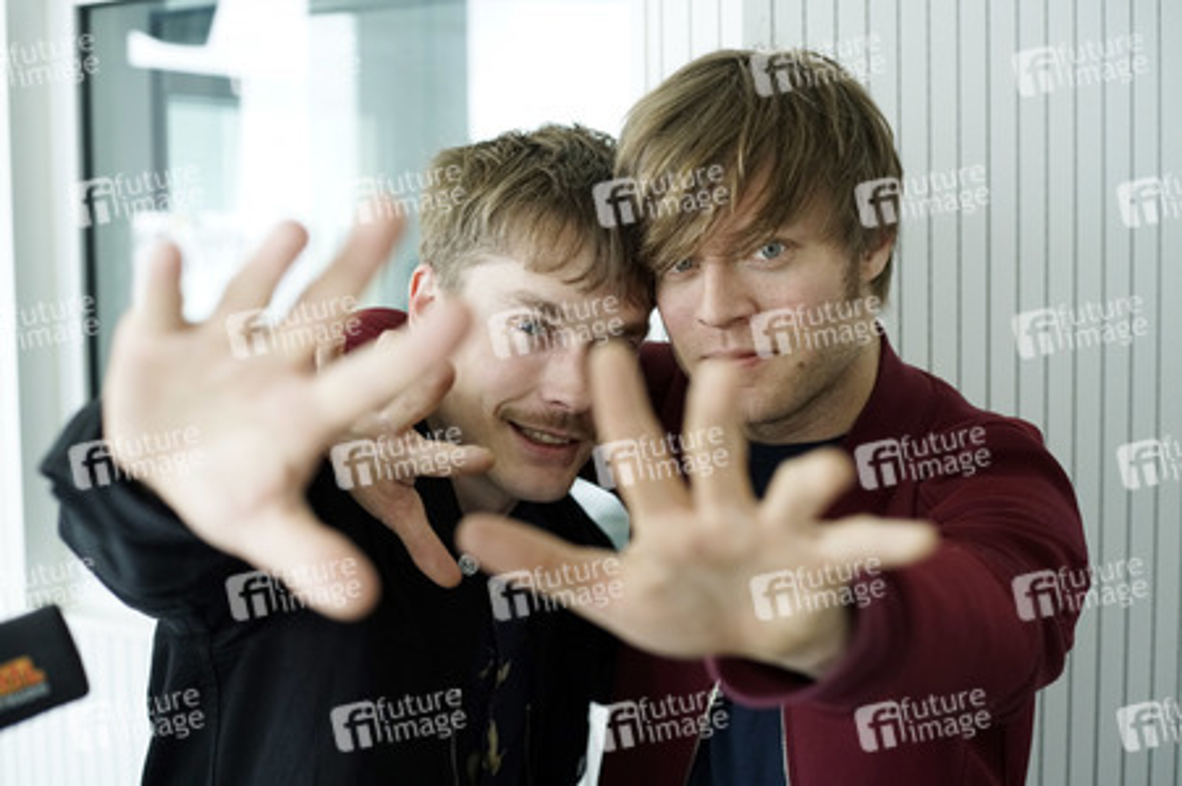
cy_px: 393
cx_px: 591
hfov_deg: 39.6
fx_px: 1640
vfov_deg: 27.0
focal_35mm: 50
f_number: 3.5
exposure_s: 1/250
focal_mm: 50
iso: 3200
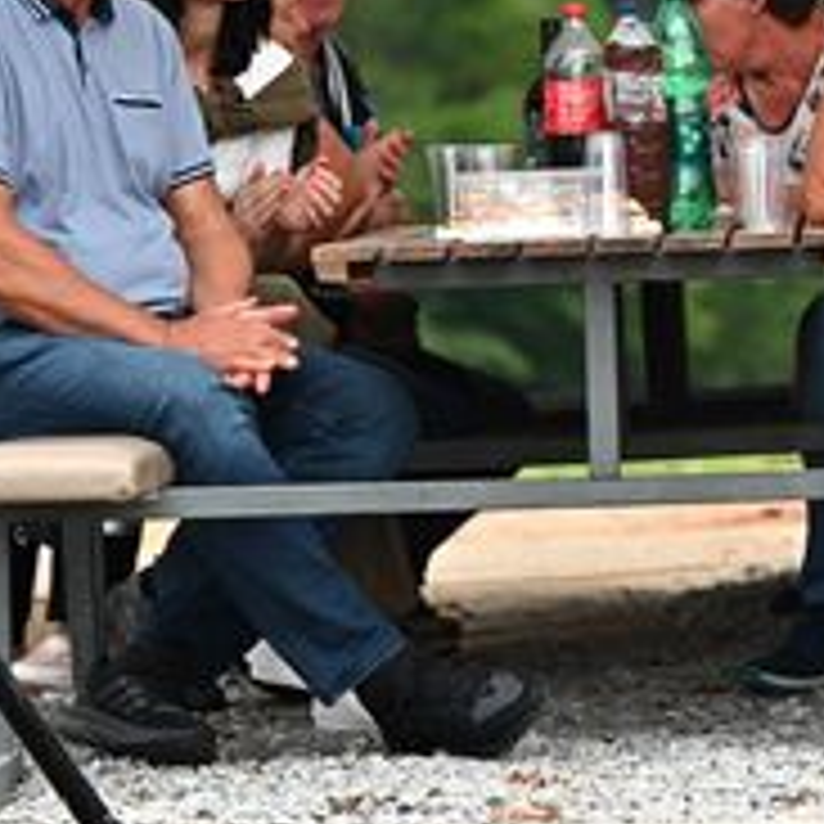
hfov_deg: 5.2
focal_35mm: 334
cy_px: 293
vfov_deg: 5.2
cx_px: 707
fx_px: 8995
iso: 1600
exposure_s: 1/250
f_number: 4.5
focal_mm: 160
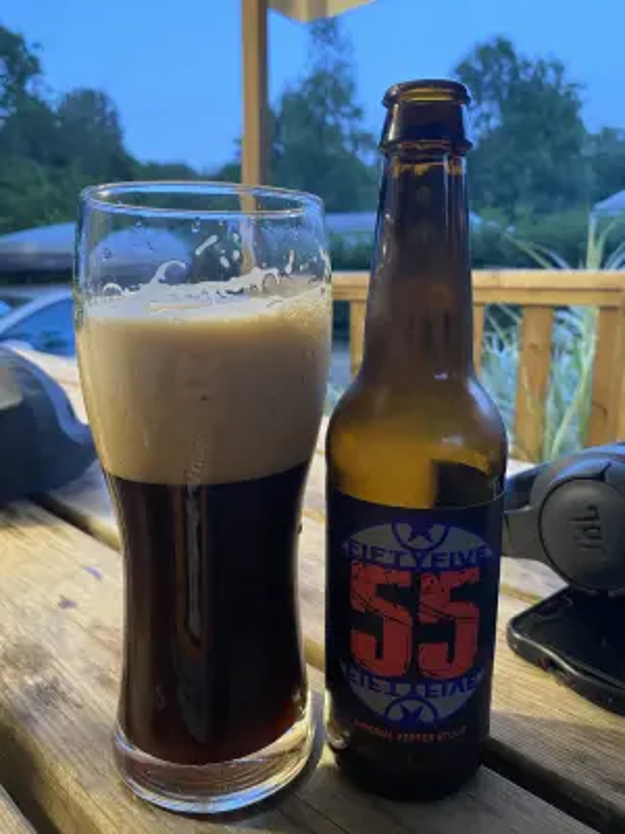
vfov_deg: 67.3
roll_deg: +1.6
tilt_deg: -13.2
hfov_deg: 53.1
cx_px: 312
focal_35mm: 26
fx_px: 626
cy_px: 417
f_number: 1.8
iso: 640
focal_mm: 4.25
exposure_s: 1/39
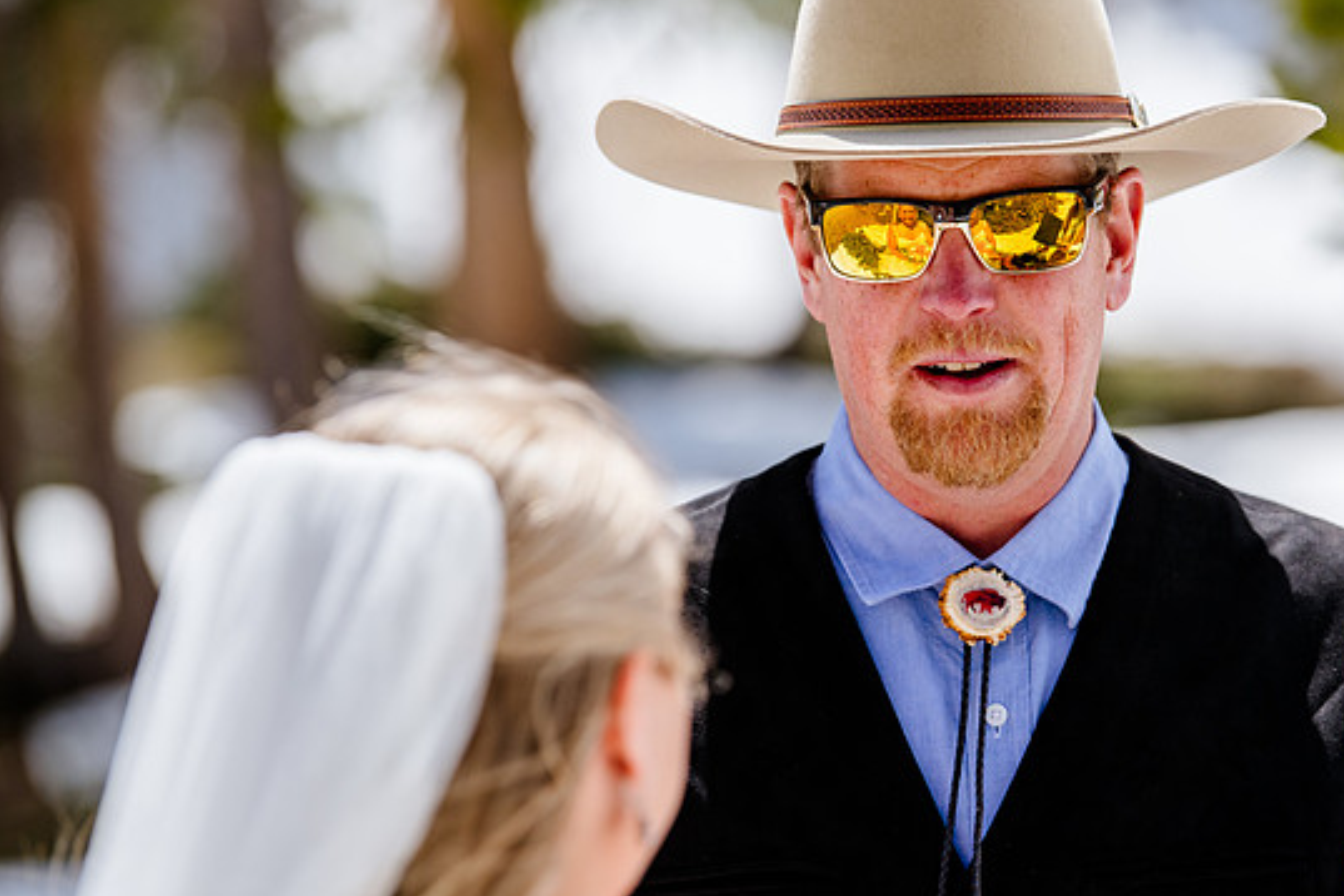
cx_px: 901
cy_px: 445
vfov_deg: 6.0
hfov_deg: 9.0
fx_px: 8549
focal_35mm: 229
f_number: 3.5
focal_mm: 160
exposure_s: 1/2500
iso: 160
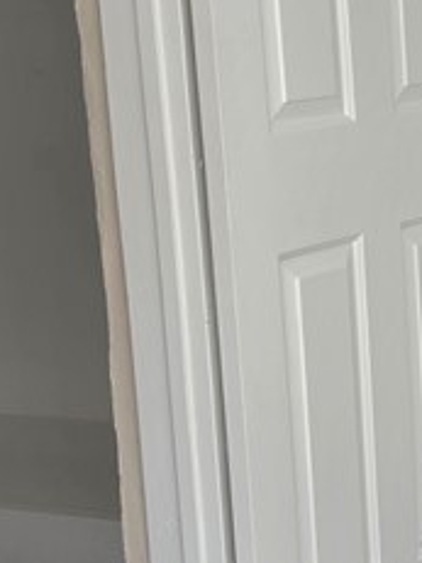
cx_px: 654
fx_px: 1659
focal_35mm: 102
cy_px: 327
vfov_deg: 19.3
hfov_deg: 13.6
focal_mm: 6.5
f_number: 1.4
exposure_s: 1/359
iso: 20
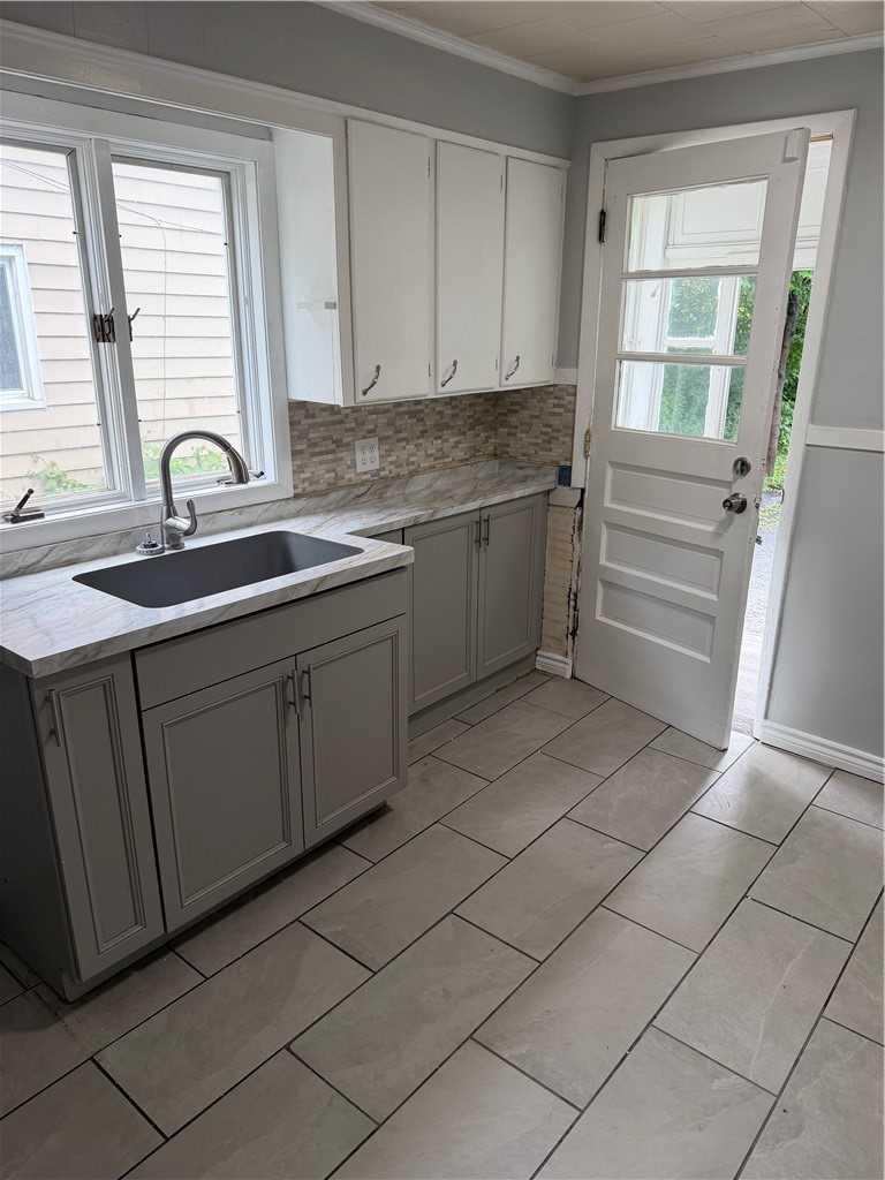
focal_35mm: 24
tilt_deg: -19.0
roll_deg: -0.3
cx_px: 442
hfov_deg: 56.8
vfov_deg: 71.6
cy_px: 590
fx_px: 818
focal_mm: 6.76
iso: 125
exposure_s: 1/120
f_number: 1.78
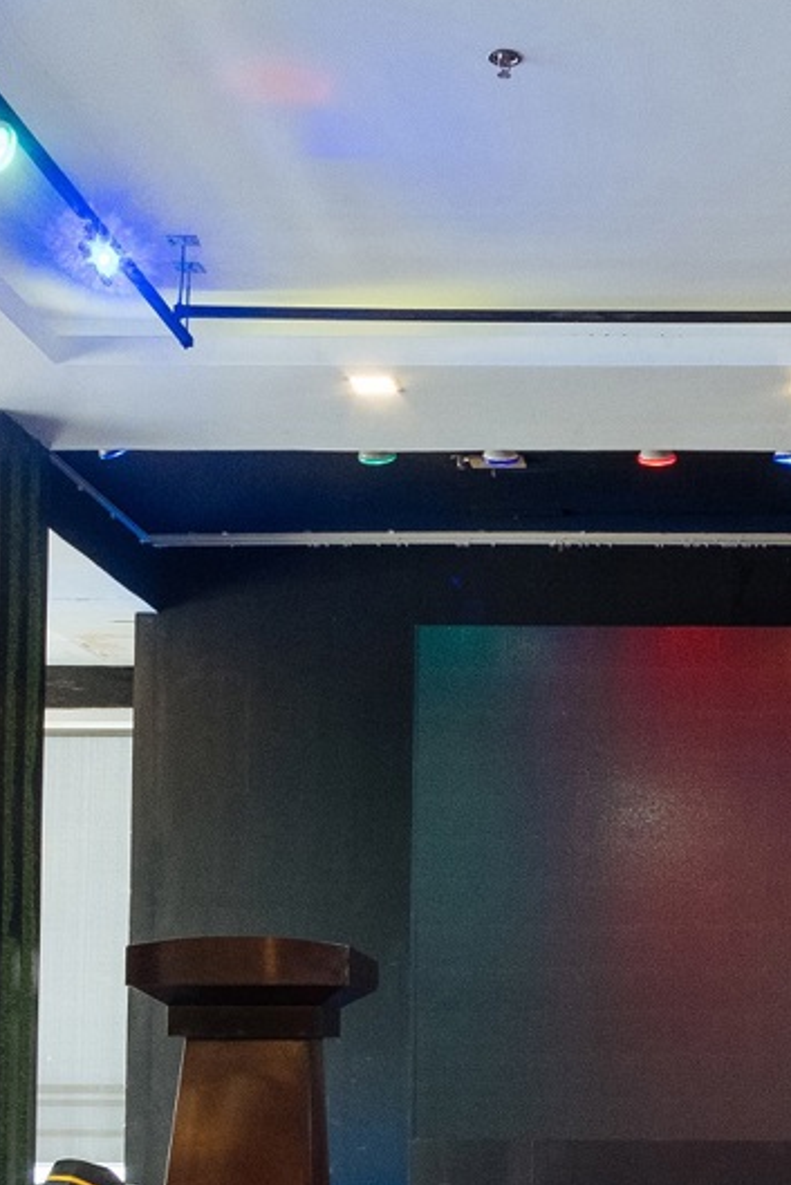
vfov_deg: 32.4
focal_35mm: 60
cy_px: 957
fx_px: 1976
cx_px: 804
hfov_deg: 21.8
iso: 1000
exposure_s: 1/25
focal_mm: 12
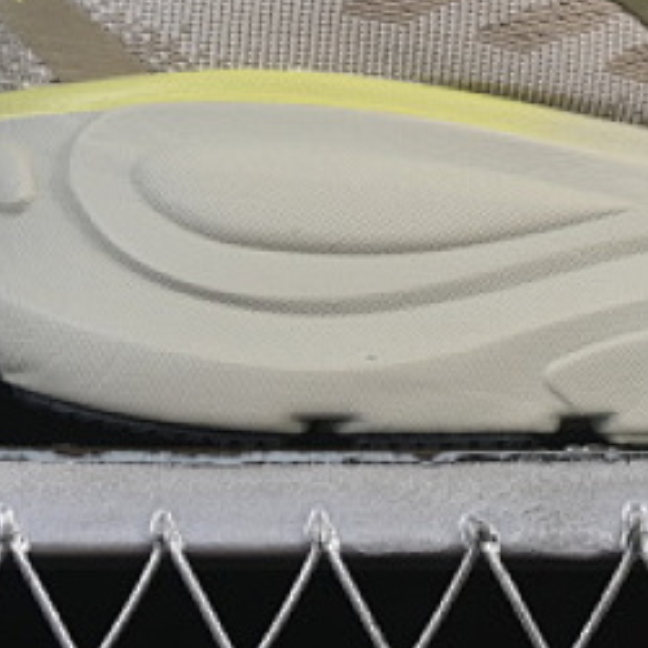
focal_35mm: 275
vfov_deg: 6.3
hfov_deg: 6.3
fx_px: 5824
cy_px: -122
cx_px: 791
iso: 160
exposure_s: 1/80
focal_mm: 50
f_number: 8
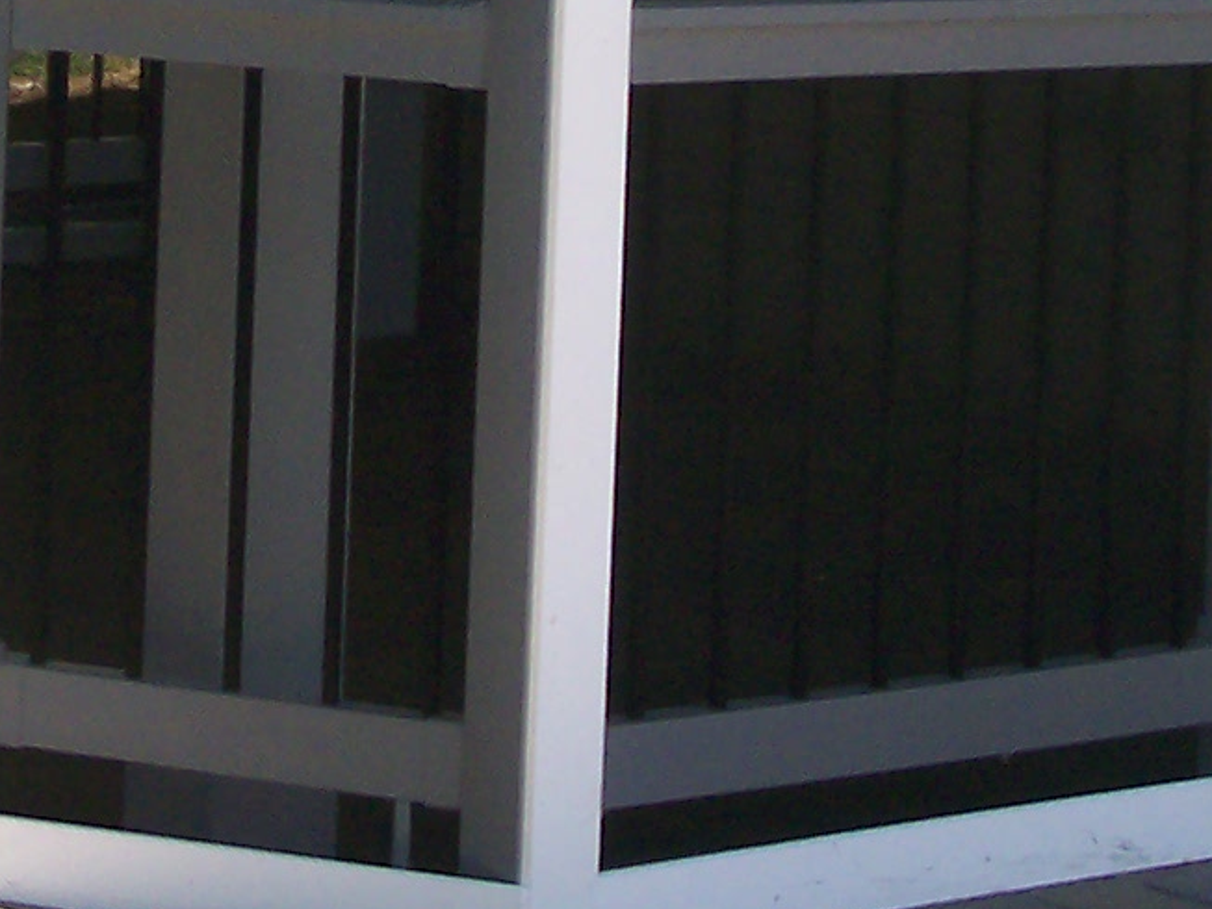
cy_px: -629
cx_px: 212
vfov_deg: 9.5
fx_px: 5253
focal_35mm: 150
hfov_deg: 13.1
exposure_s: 1/350
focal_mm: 8
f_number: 4.8
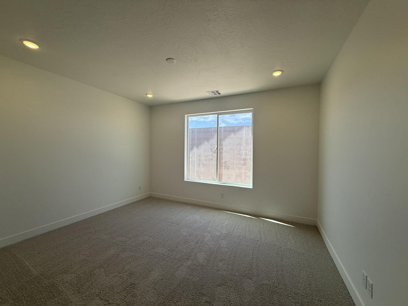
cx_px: 204
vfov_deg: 85.7
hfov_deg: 102.1
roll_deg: -0.6
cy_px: 153
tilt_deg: +0.1
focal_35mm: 14
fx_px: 165
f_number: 2.2
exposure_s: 1/427
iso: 64
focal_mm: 2.22
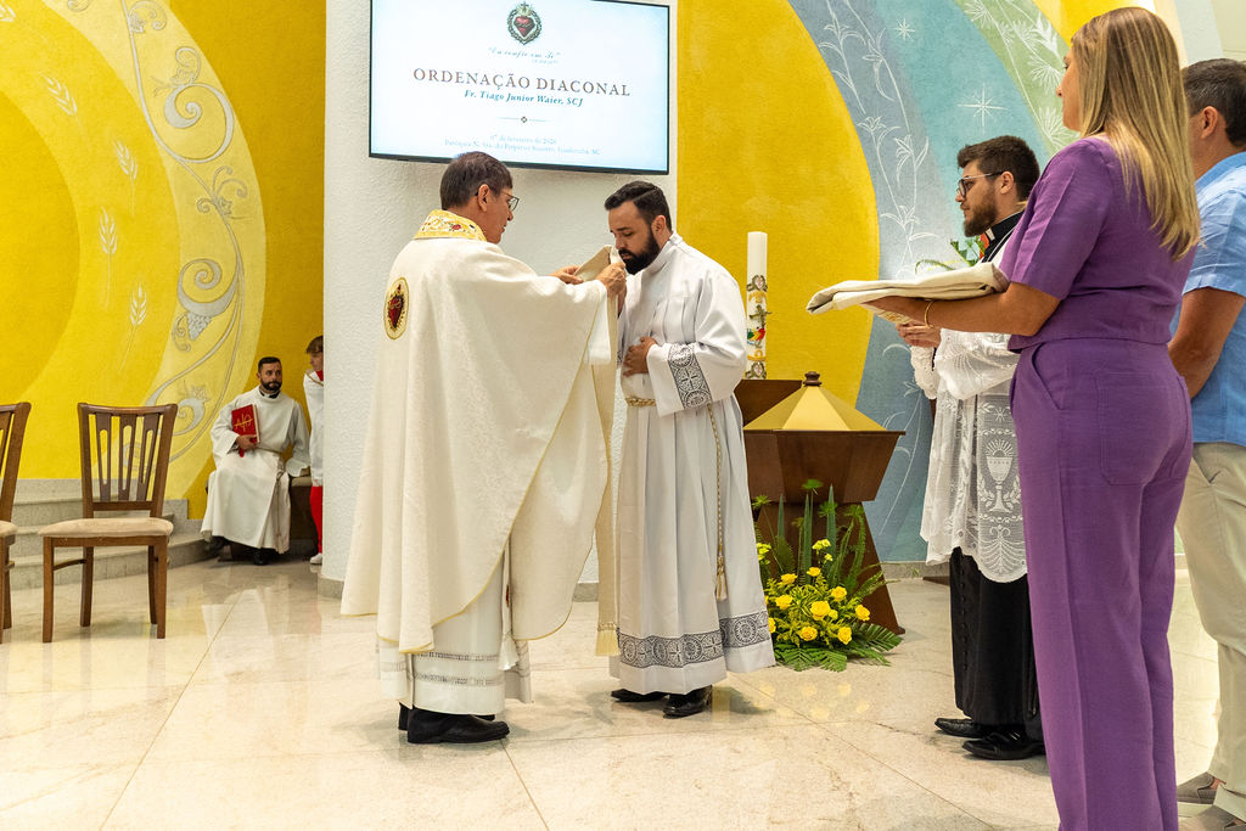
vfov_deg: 43.6
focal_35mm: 30
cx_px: 623
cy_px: 416
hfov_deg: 61.9
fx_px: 1038
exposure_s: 1/200
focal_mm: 20
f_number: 3.2
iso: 1600
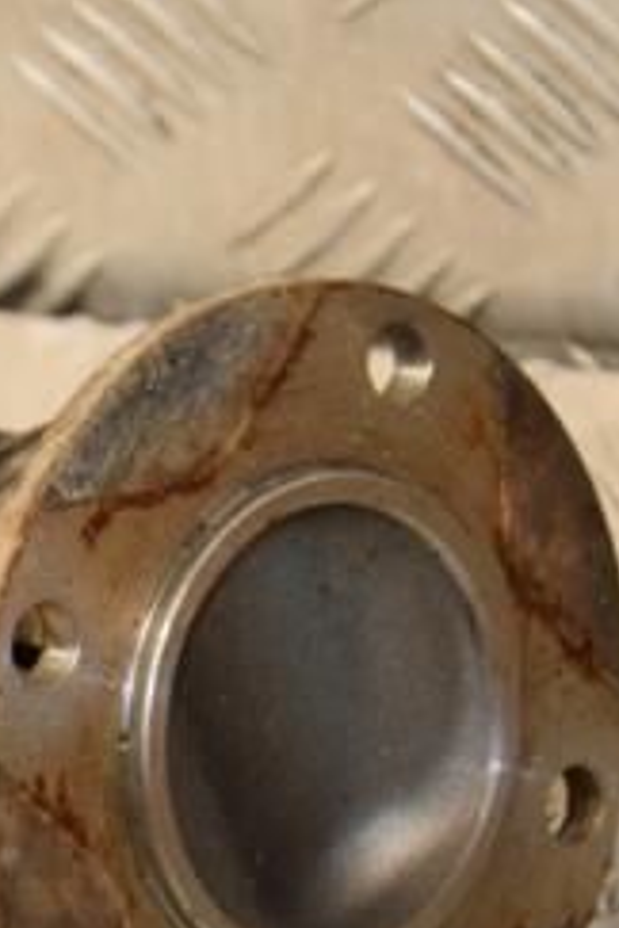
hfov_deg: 5.6
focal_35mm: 244
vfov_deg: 8.4
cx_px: -157
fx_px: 6293
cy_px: 695
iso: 800
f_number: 5.3
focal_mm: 66
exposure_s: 1/160
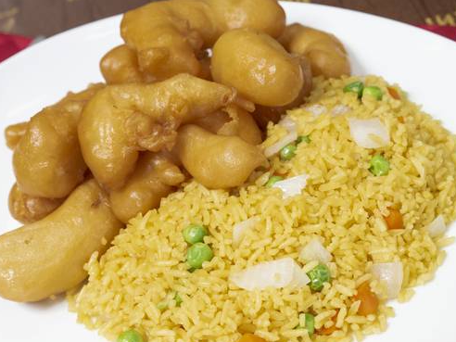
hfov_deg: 21.3
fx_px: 1212
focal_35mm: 92
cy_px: 220
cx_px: 236
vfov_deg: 16.0
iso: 200
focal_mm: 46
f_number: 8
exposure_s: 1/100
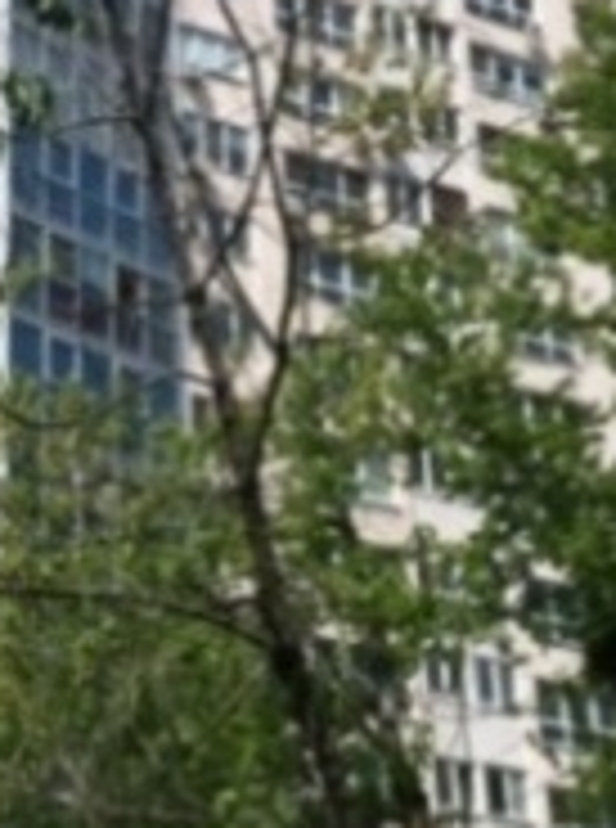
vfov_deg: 20.5
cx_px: 7
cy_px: 378
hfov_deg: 15.1
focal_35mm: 96
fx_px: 2288
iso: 80
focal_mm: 3.85
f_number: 2.8
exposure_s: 1/1676
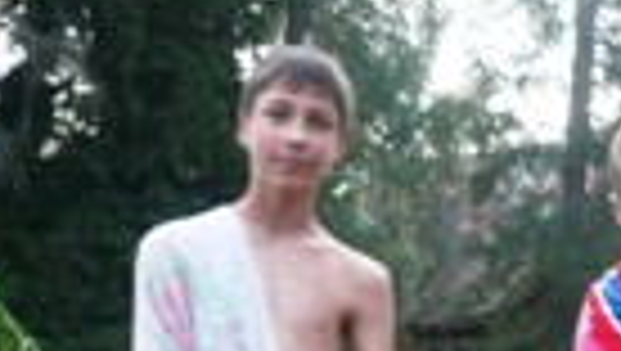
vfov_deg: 11.0
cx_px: 657
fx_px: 1747
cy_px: 549
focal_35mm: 106
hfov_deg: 19.4
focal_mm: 4.9
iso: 100
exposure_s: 1/60
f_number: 2.9
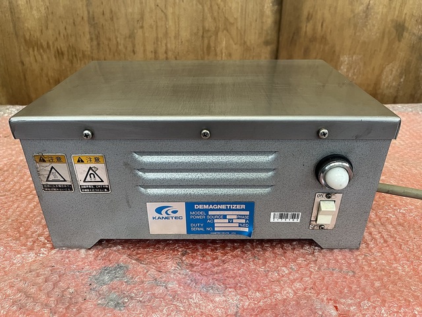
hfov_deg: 67.3
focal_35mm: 26
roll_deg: +0.0
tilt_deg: -29.4
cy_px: 158
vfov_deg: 53.1
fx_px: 317
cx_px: 211
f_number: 1.6
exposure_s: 1/89
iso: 125
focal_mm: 5.1
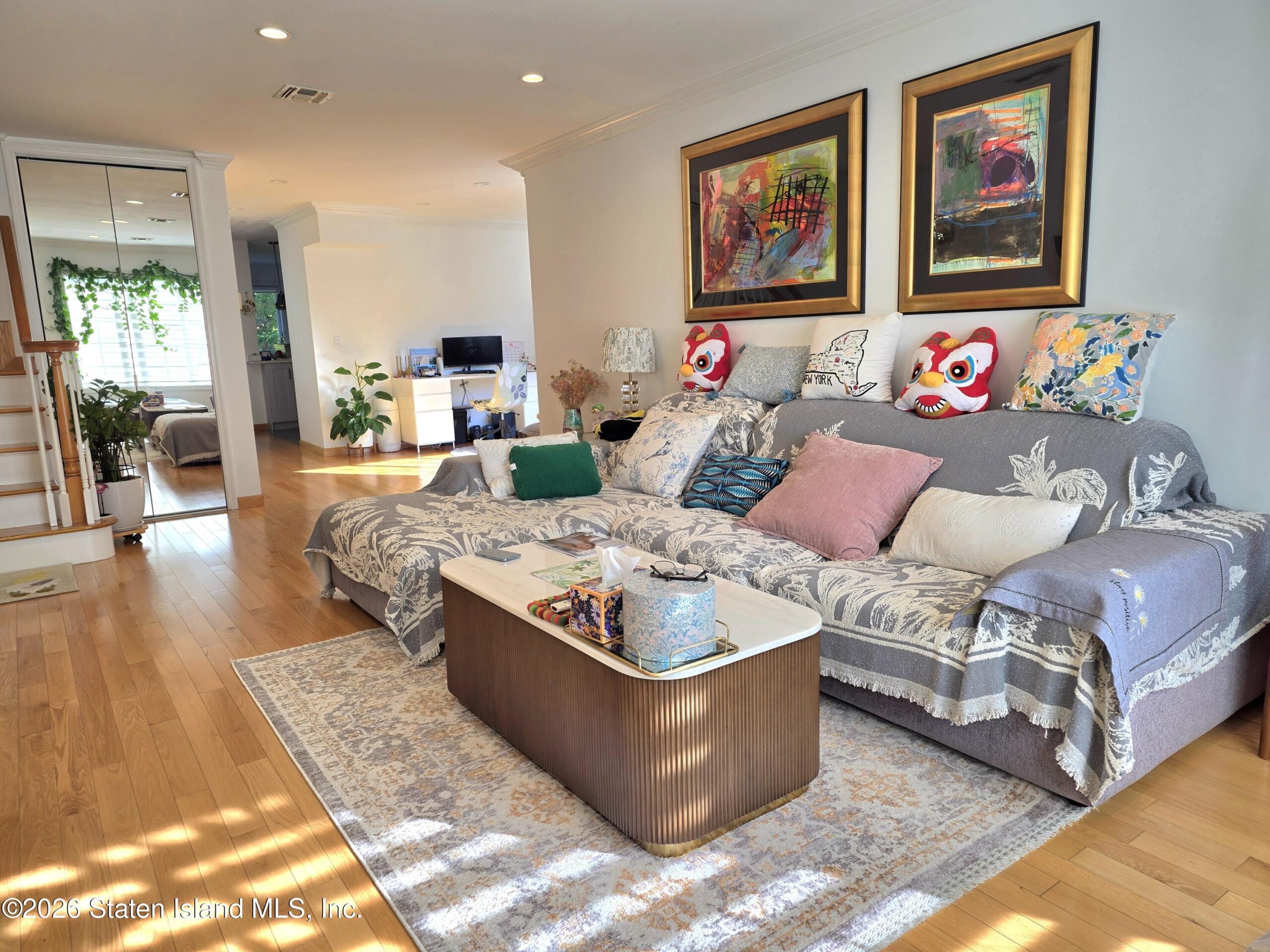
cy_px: 476
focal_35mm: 23
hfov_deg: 73.9
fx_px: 844
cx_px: 635
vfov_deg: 58.9
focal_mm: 6.25
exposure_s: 1/120
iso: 25
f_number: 1.7
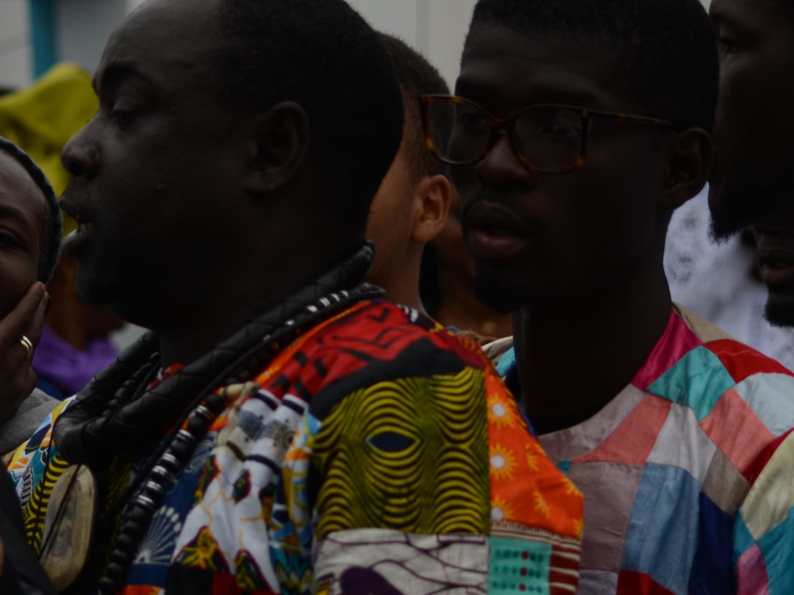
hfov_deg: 10.6
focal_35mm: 186
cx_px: 224
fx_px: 4266
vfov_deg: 8.0
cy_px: 295
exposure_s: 1/200
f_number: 4
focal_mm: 70
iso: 100
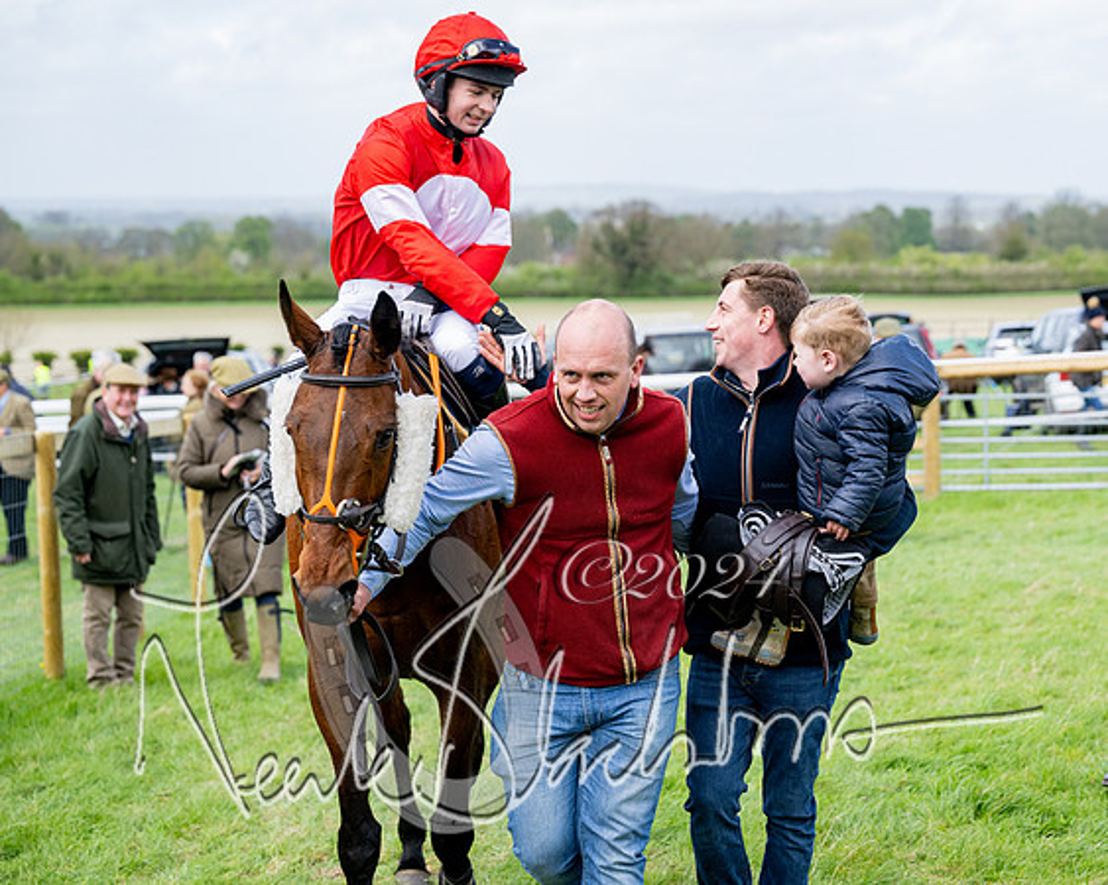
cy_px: 442
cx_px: 665
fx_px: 2584
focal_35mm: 79
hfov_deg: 24.2
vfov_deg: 19.4
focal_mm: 70
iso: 400
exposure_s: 1/1600
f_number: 4
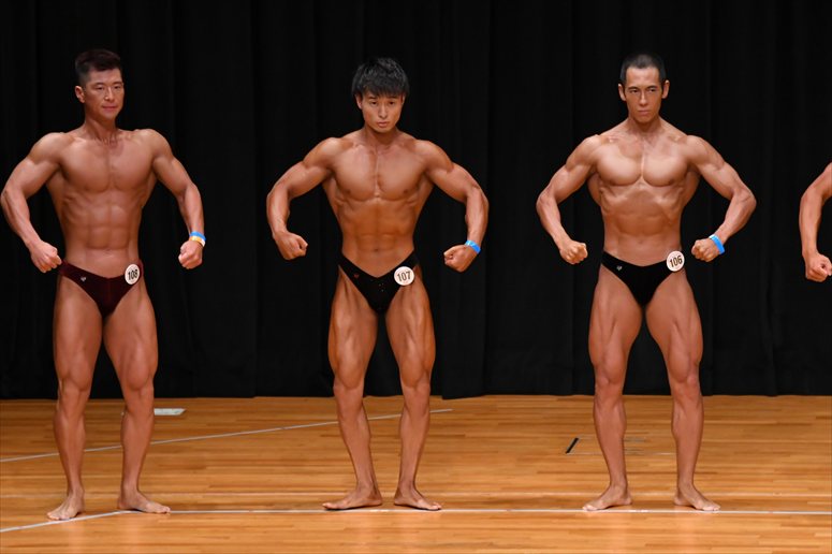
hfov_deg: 7.6
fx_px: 6237
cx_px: 416
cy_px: 277
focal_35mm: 270
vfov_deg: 5.1
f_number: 5.6
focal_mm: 180
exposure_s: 1/400
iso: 3200
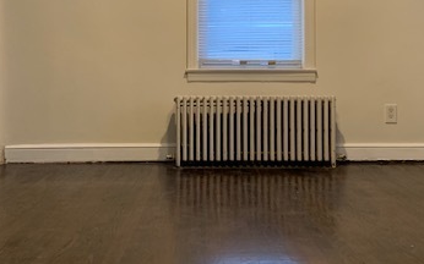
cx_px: 201
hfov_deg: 39.6
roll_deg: +0.1
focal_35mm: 51
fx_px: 589
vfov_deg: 25.1
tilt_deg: +1.1
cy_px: 71
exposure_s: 1/60
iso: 250
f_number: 1.8
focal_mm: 4.25
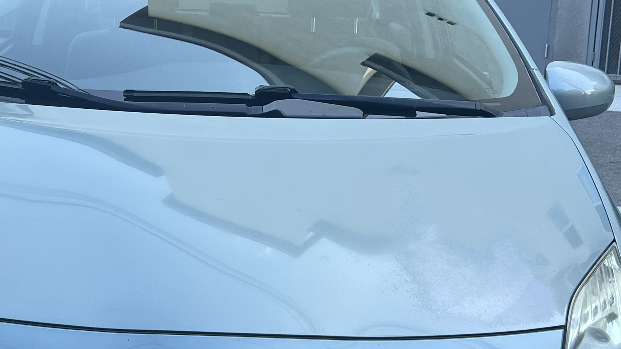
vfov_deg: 18.2
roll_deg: +0.0
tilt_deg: -14.5
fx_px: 1087
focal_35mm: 66
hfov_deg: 31.7
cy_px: 229
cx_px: 215
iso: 40
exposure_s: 1/216
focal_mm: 5.7
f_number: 1.5
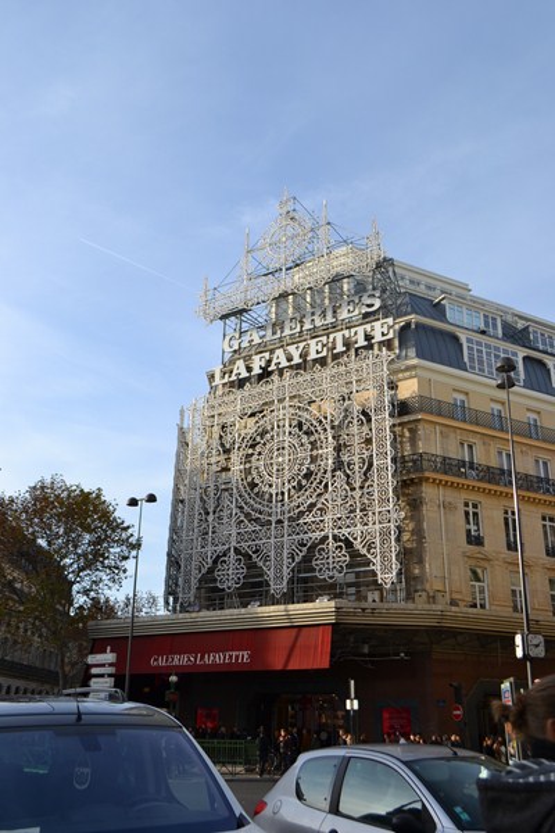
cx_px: 278
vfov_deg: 61.9
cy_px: 416
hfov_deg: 43.6
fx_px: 694
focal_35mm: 30
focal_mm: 20
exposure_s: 1/200
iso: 100
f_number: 7.1
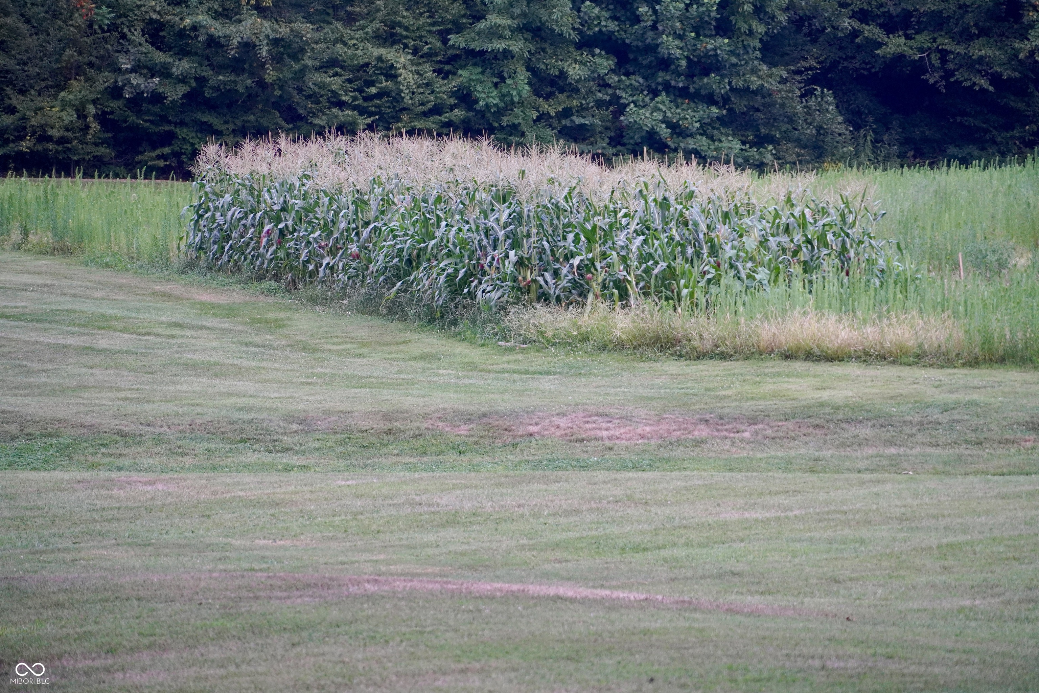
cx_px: 520
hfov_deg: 10.2
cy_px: 346
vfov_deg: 6.8
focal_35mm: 202
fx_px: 5844
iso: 1250
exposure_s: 1/250
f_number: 5.6
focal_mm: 135
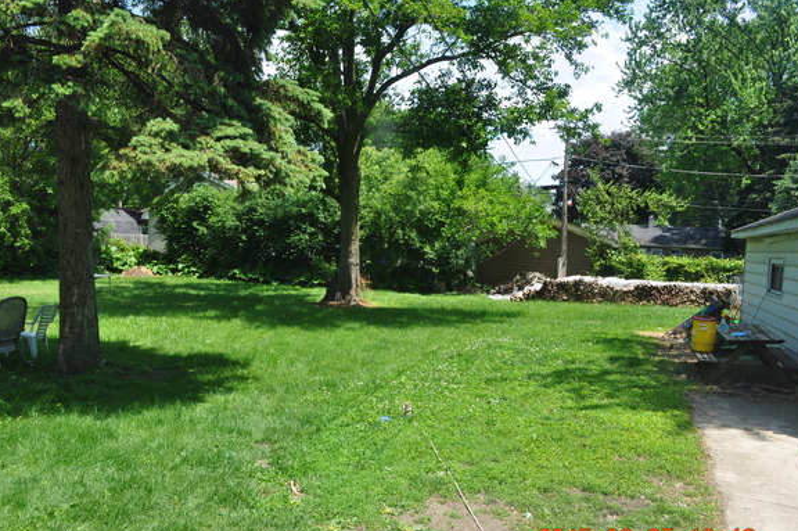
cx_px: 396
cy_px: 289
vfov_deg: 43.5
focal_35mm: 30
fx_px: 664
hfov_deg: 62.0
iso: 200
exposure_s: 1/160
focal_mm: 18
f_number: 9
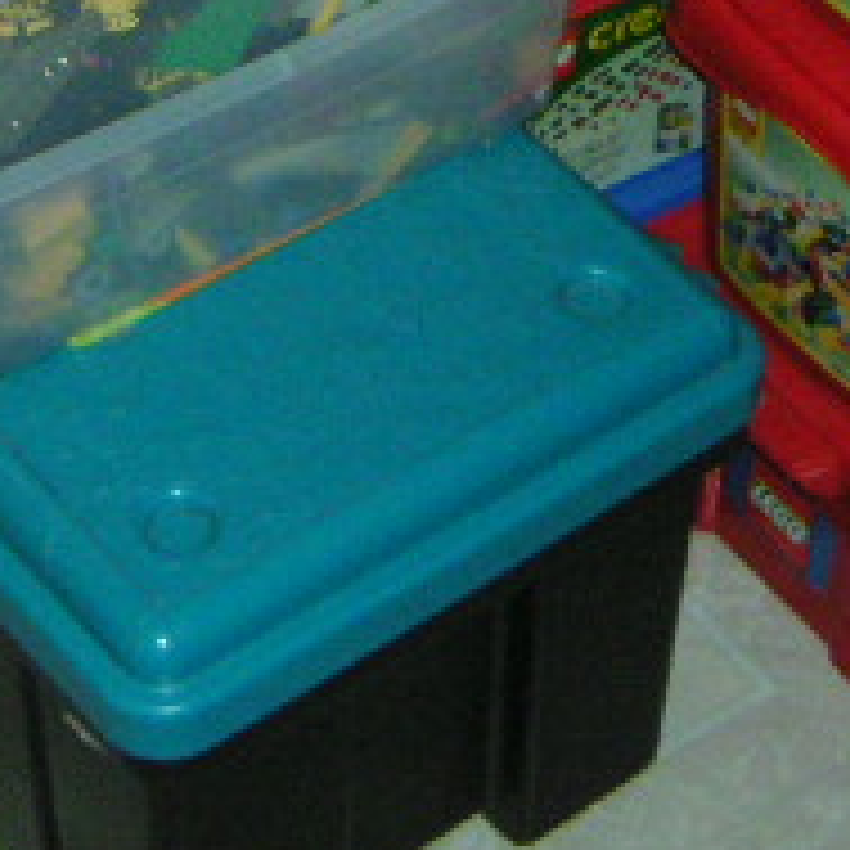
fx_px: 3084
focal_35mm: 111
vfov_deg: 15.5
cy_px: 49
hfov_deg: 15.7
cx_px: 396
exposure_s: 1/45
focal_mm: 4.8
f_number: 2.8
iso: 400
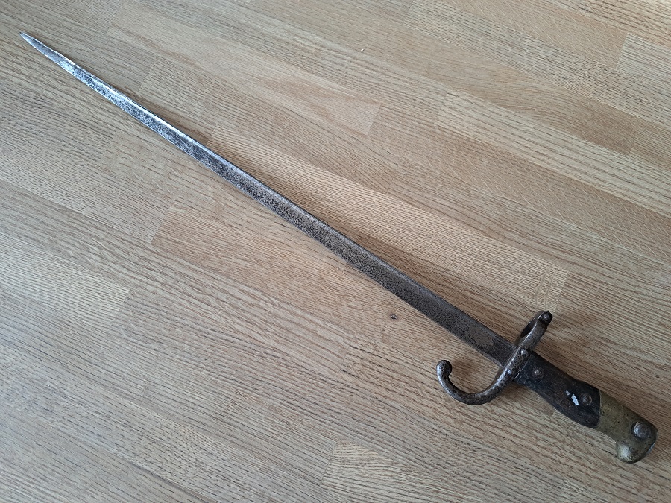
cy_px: 252
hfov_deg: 71.6
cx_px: 336
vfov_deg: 56.8
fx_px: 465
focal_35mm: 24
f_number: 1.8
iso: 125
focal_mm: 5.23
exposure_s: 1/50
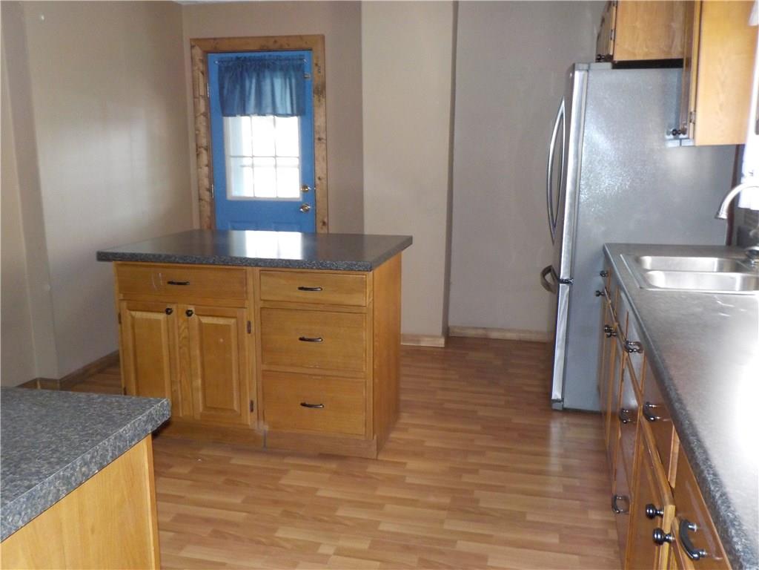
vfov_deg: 46.8
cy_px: 285
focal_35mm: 30
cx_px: 380
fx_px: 658
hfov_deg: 60.0
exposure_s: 1/30
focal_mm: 4.1
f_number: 3.3
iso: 400
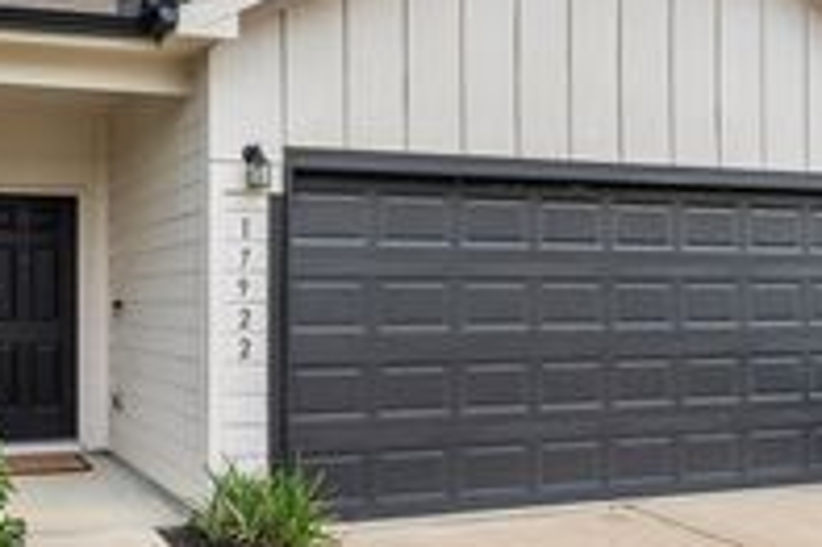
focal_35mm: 38
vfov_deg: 35.0
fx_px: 867
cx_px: 150
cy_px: 278
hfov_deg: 47.6
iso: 100
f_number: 8
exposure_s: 1/320
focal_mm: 15
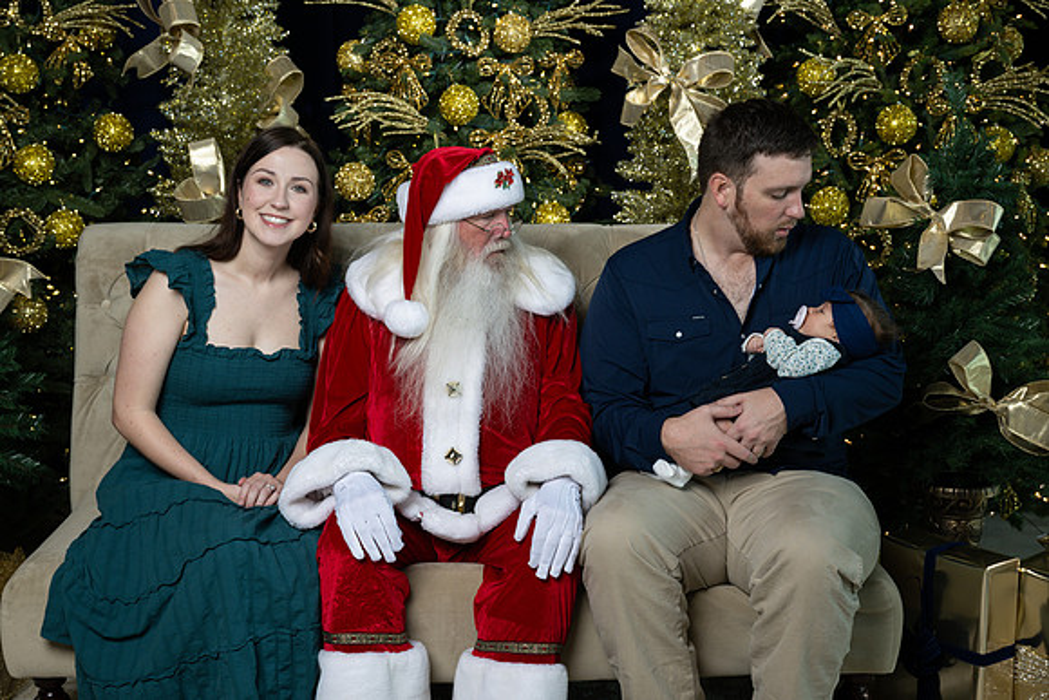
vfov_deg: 27.5
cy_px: 350
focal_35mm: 49
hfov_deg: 40.3
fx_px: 1428
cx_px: 524
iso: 400
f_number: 7.1
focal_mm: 49
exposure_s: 1/60
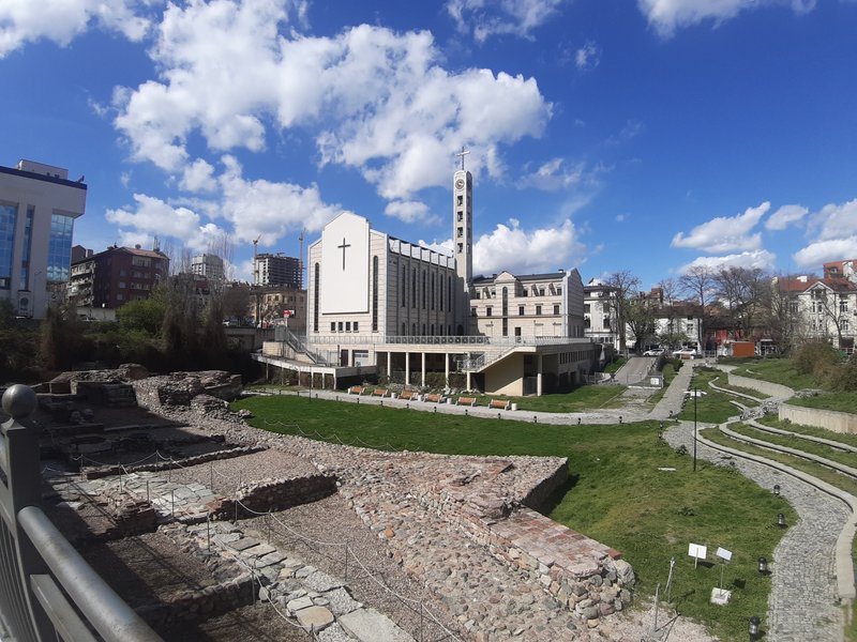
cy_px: 321
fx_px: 446
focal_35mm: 18
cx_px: 428
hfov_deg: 87.8
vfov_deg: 71.6
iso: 40
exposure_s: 1/1534
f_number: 2.4
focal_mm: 1.87
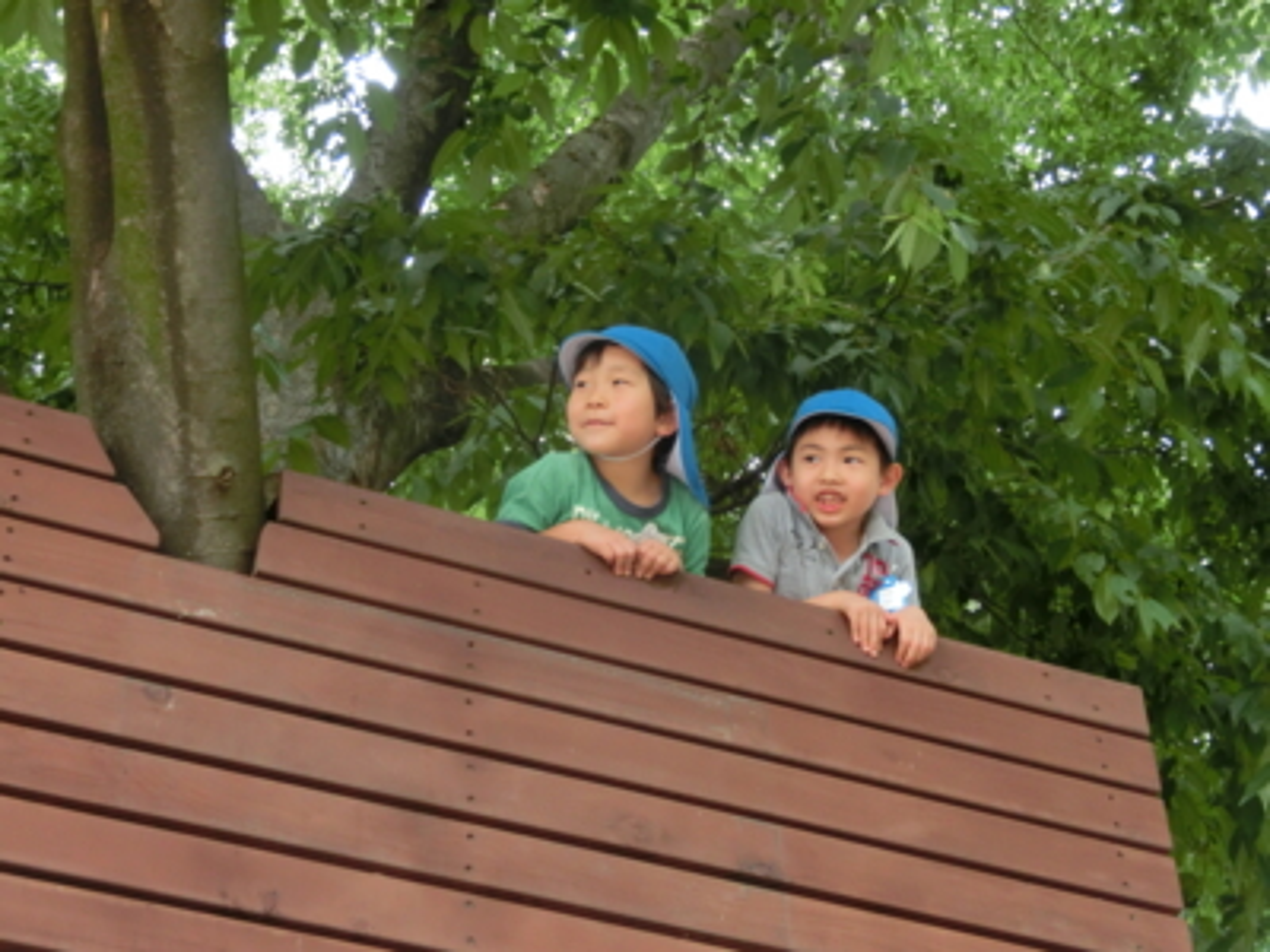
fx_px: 2862
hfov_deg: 25.0
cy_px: 476
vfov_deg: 18.9
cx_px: 635
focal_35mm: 78
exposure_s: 1/125
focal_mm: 13.79
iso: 320
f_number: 4.9
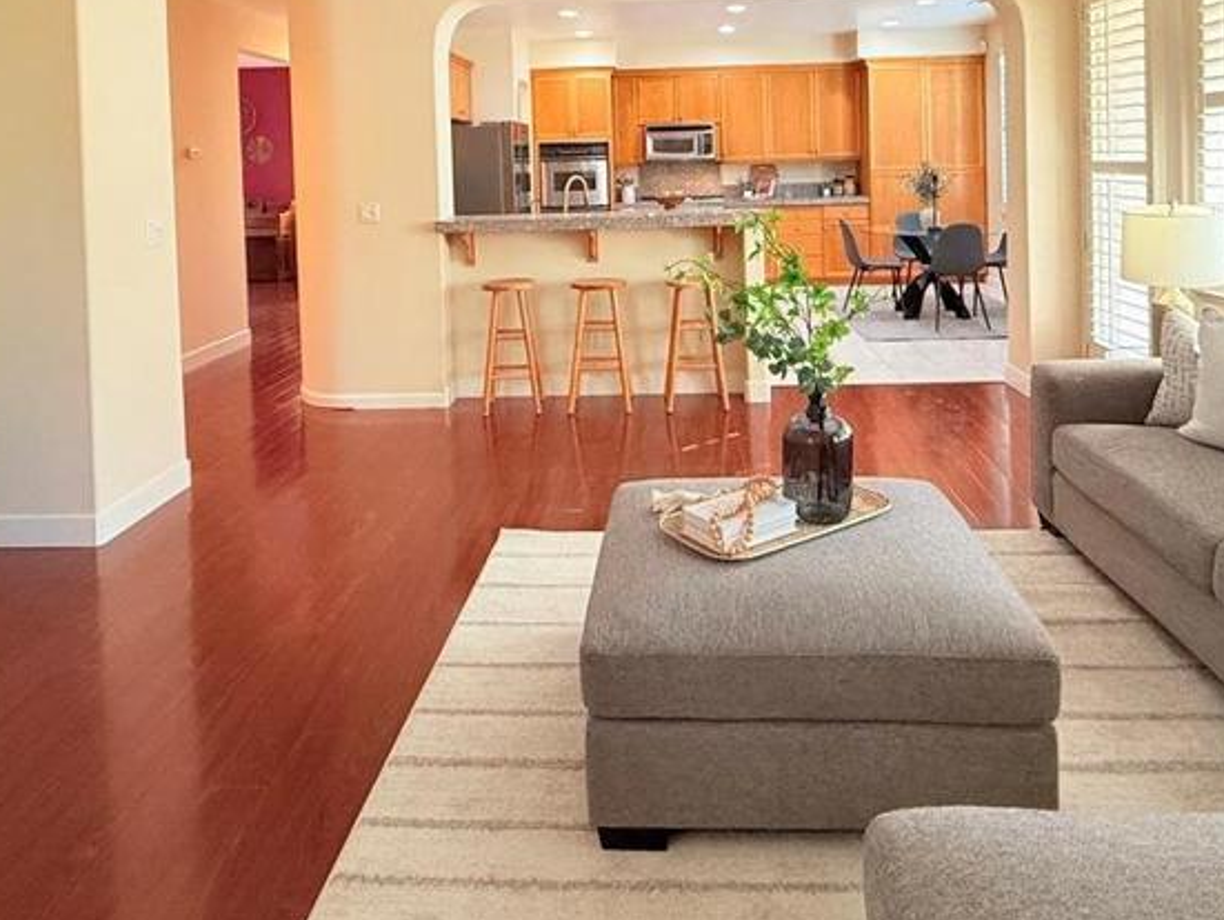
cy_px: 184
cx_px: 646
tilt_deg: -1.1
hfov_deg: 67.2
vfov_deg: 50.0
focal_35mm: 26
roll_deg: +1.8
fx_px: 920
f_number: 2.2
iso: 320
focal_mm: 2.22
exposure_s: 1/120
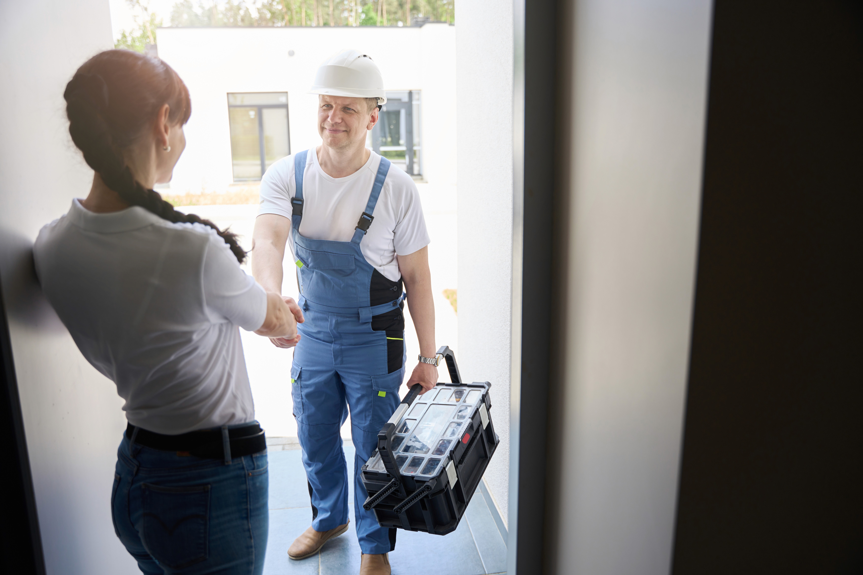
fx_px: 729
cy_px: 288
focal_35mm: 30
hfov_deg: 61.3
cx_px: 432
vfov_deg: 43.1
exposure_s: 1/320
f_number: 2.8
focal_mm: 30.4
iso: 200
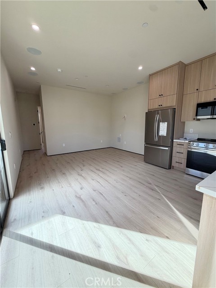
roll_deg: +0.0
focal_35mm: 14
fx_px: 116
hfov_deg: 85.7
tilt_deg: -8.6
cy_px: 144
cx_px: 108
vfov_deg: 102.1
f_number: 2.2
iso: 40
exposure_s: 1/151
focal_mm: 2.22
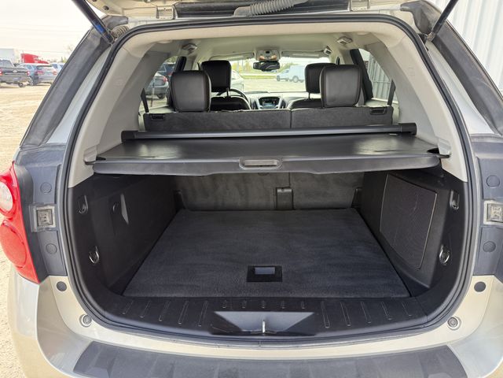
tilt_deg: -19.0
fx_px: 349
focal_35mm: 24
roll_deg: -1.2
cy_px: 189
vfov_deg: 56.8
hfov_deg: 71.6
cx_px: 252
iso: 160
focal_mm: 6.76
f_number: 1.78
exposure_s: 1/243
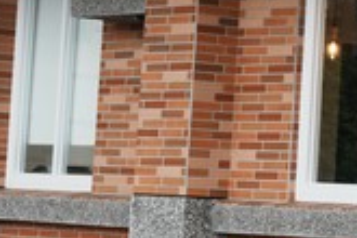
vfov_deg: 6.8
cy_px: -57
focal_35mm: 199
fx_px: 1973
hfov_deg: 9.8
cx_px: 625
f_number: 5.6
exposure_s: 1/250
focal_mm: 41
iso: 250
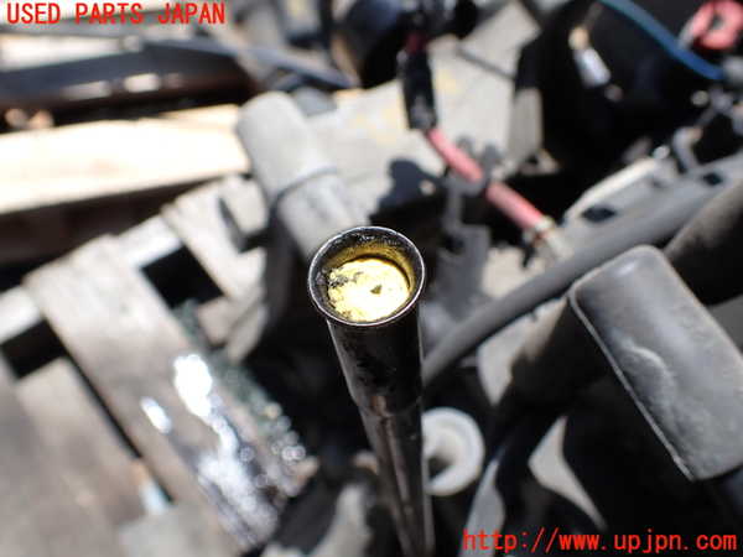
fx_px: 644
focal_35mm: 30
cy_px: 278
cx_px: 372
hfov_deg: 60.0
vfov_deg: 46.8
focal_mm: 5.4
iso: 100
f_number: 3.2
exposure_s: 1/640
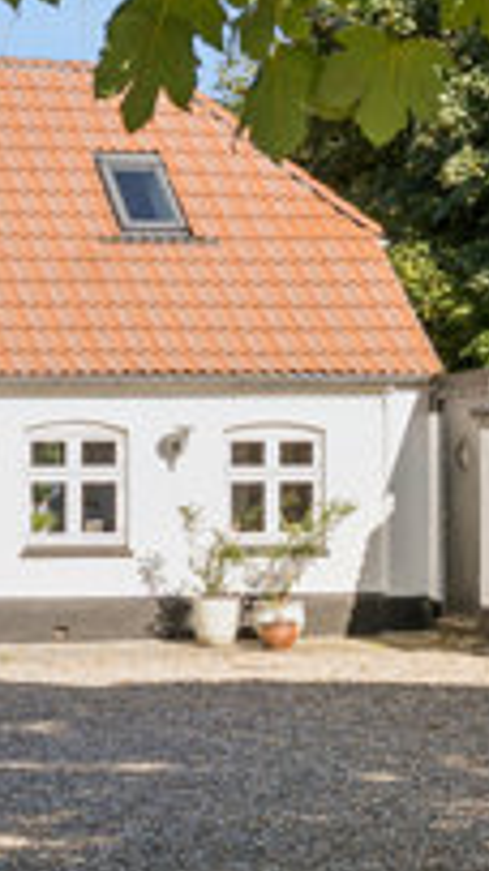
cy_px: 345
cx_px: -120
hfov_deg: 9.6
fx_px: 2862
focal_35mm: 124
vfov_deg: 17.3
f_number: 8
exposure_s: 1/250
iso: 200
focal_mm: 30
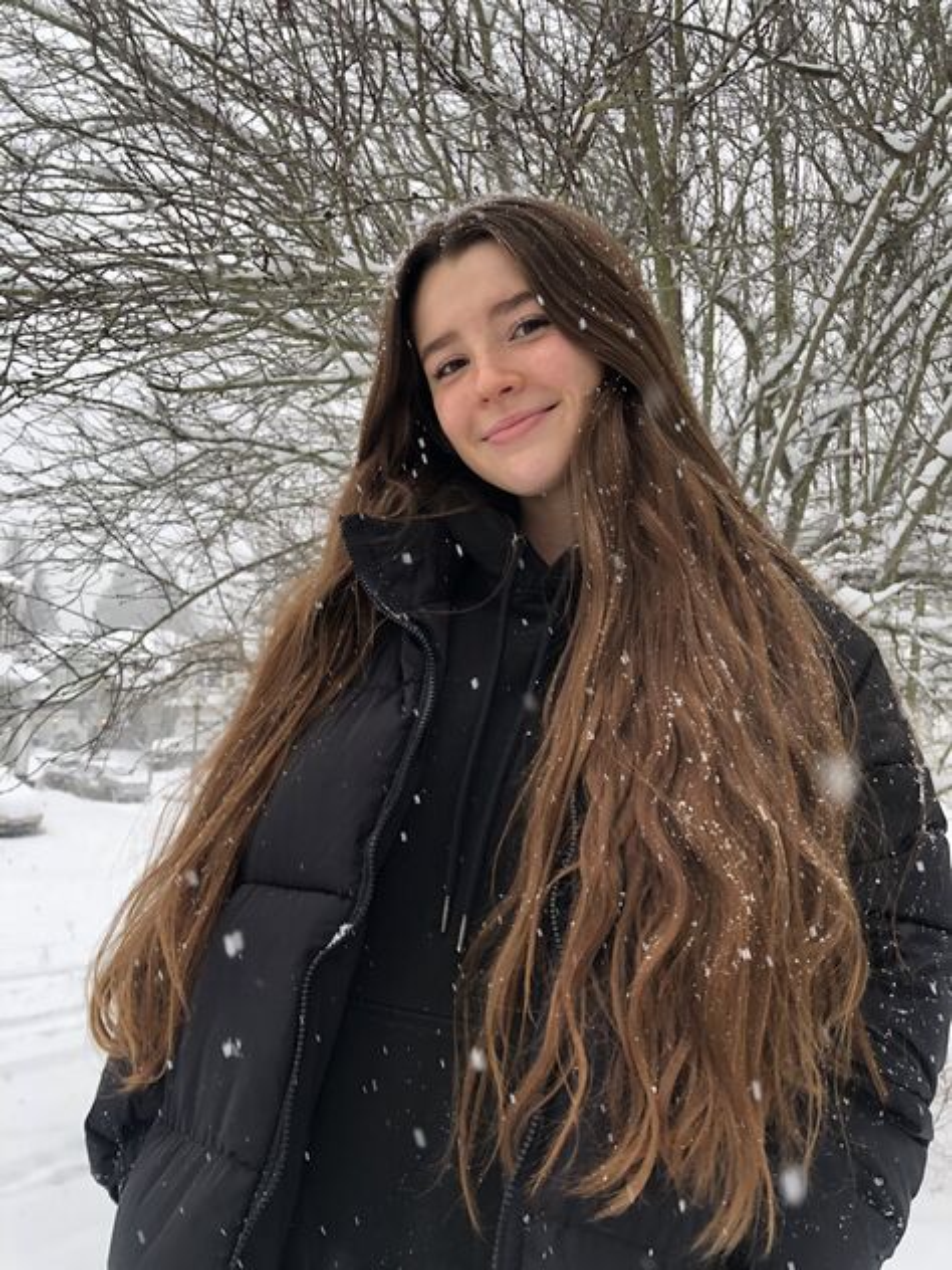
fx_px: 1027
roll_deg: -1.2
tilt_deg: +10.7
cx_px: 476
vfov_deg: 63.4
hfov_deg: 49.7
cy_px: 635
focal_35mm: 28
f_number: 1.8
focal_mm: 4
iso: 32
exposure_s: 1/120
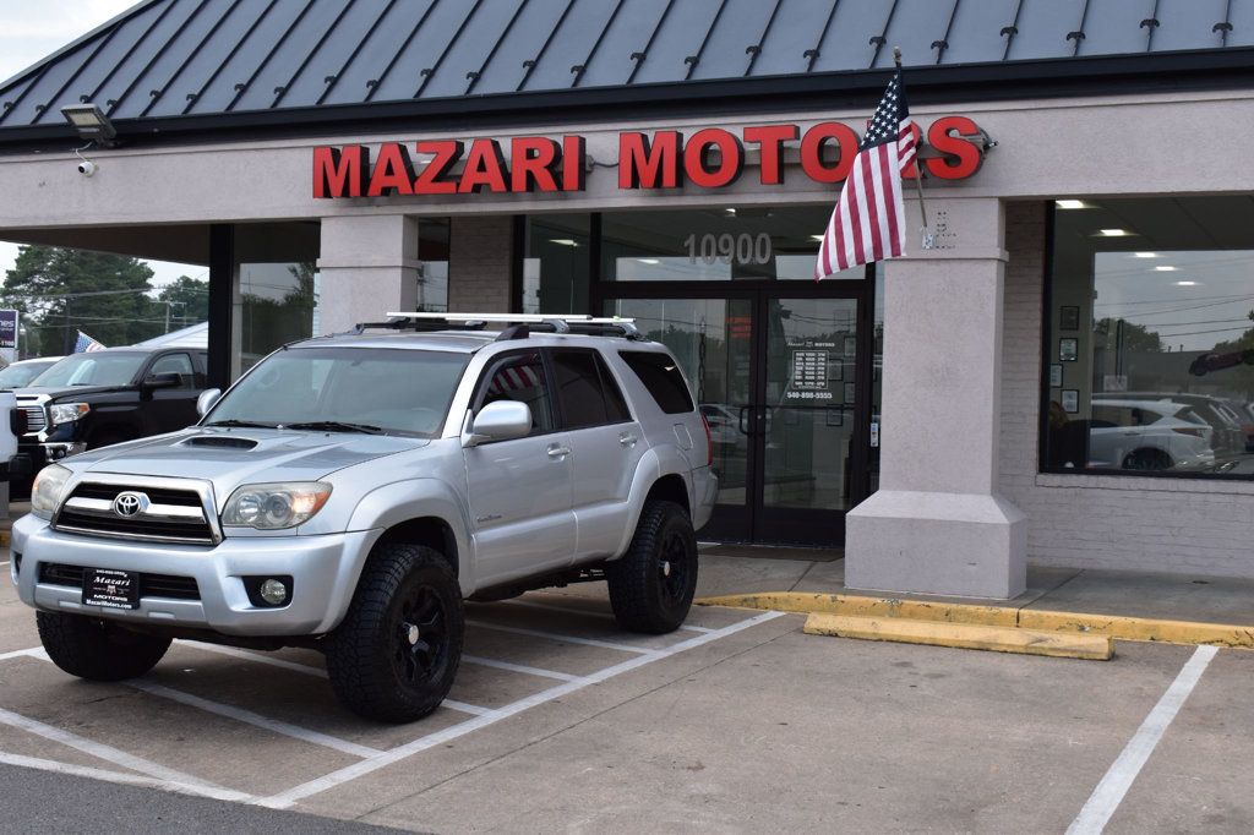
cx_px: 627
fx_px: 1619
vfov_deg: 28.9
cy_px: 418
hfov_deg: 42.3
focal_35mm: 46
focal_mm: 31
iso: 400
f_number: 10
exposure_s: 1/200
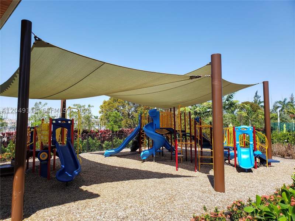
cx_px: 148
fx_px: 222
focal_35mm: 26
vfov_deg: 53.1
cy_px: 110
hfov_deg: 67.3
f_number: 2.4
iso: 50
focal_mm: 4.3
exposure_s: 1/805
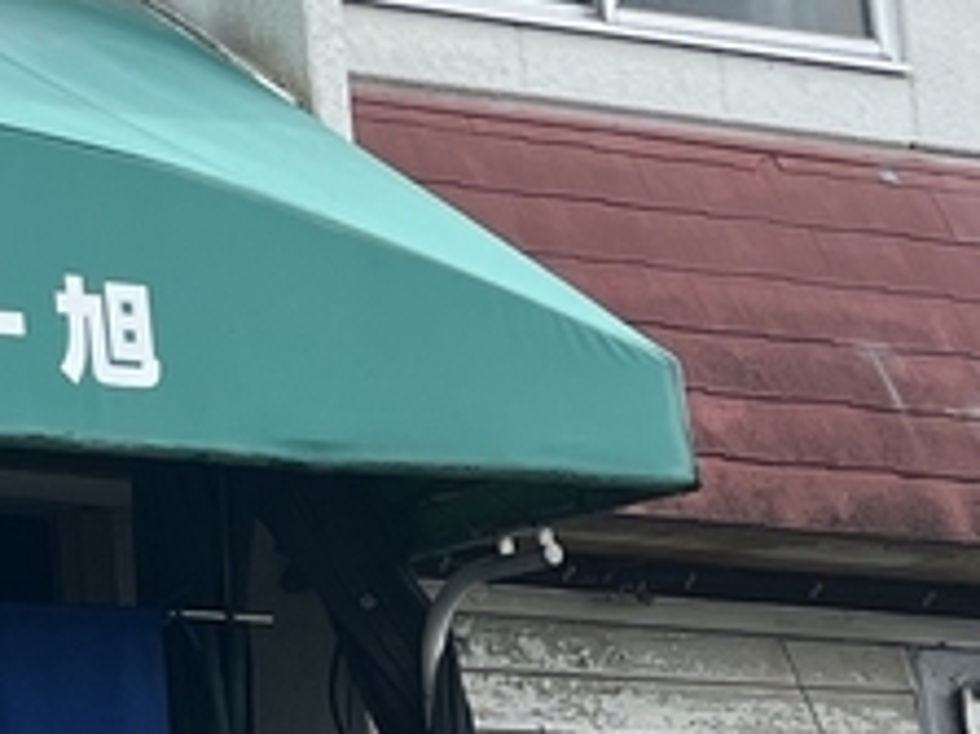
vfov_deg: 10.6
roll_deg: +1.5
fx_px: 3961
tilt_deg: +13.3
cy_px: 251
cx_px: -923
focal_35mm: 140
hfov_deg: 12.5
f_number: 1.6
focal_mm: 5.1
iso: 50
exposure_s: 1/2463
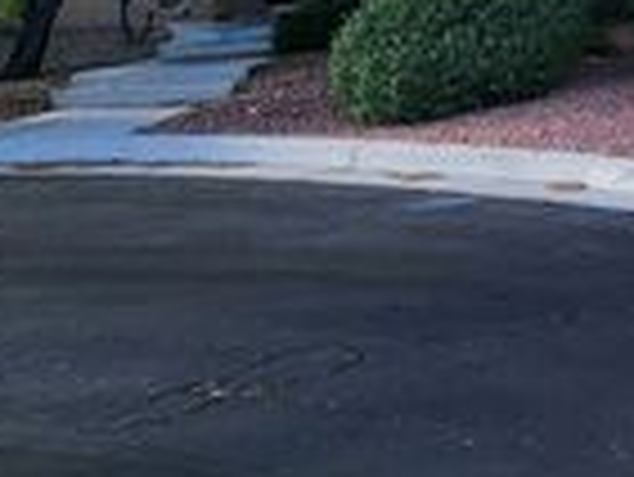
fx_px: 843
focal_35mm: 46
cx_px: 1093
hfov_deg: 23.8
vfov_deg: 26.6
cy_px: -146
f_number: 2.2
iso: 50
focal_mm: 2.2
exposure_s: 1/484
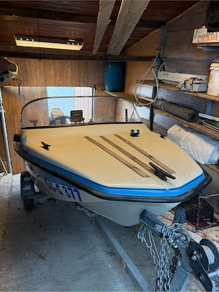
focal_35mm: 24
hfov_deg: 56.8
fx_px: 202
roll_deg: -3.8
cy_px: 146
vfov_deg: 71.6
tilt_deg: -23.2
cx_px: 110
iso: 250
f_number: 1.78
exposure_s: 1/100
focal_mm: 6.76
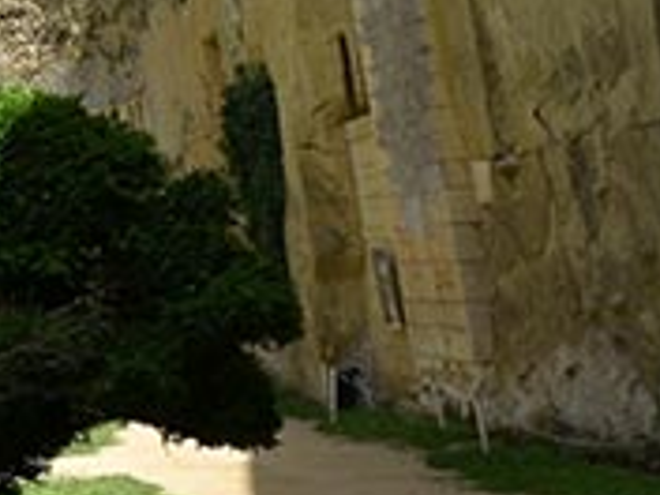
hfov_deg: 15.3
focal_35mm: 103
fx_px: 1964
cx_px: -668
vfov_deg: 13.9
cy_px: -98
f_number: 13
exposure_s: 1/400
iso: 400
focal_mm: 14
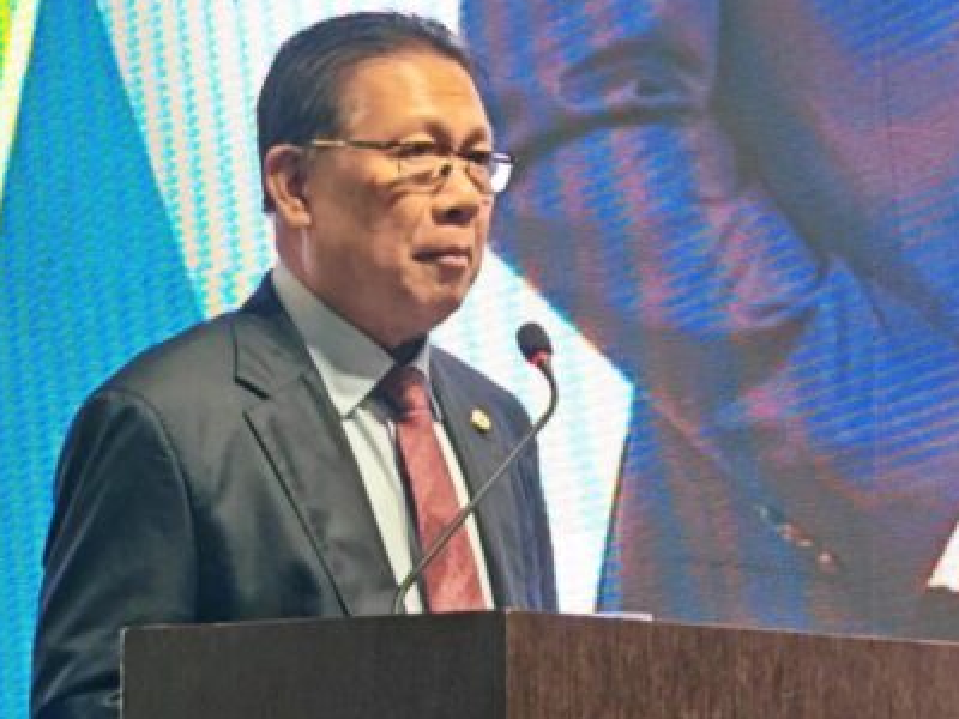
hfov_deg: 6.6
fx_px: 8311
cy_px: 463
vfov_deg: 5.0
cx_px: 575
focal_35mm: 300
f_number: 2.6
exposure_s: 1/50
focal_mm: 15.38
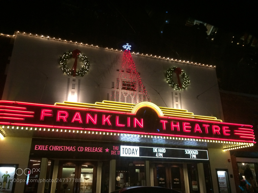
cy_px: 96
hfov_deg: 61.7
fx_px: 216
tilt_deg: +19.9
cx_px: 129
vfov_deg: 48.2
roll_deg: -1.0
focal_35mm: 29
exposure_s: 1/24
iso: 250
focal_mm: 4.15
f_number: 2.2
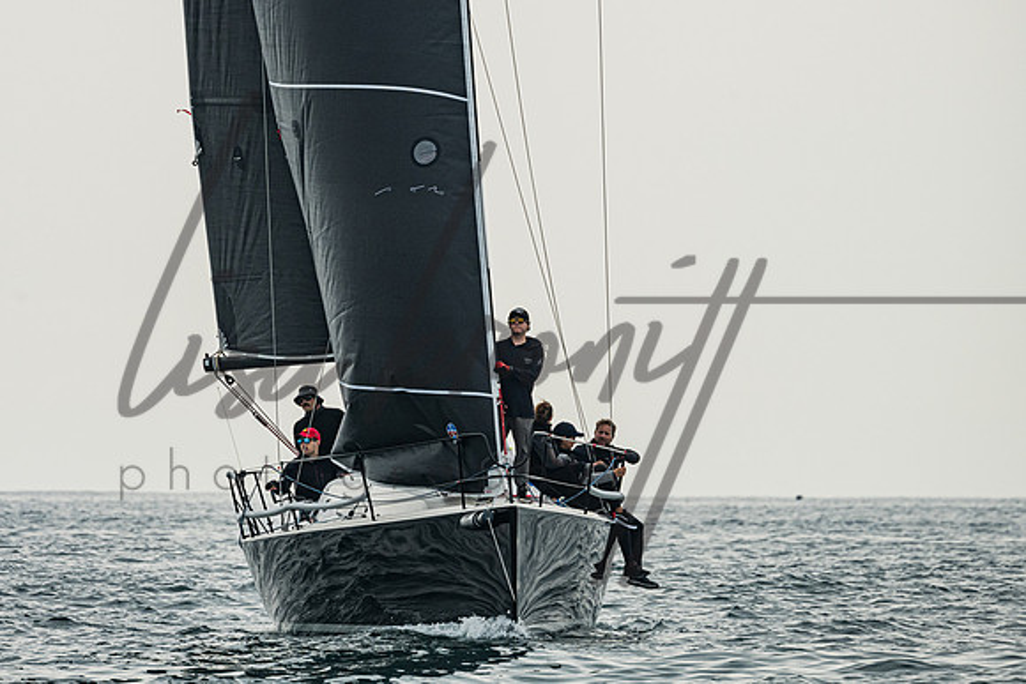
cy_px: 238
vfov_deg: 2.5
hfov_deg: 3.8
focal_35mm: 549
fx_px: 15661
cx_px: 385
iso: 640
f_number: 10
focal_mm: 400
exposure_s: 1/1600
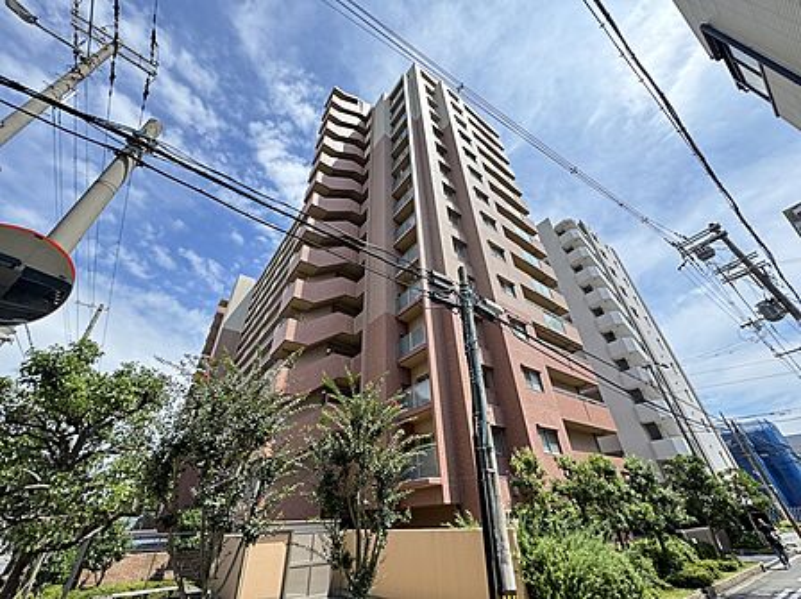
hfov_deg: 102.1
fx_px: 324
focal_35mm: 14
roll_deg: +3.5
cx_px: 400
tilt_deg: +35.7
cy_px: 300
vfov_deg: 85.6
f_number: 2.2
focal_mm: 2.22
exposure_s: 1/569
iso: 40
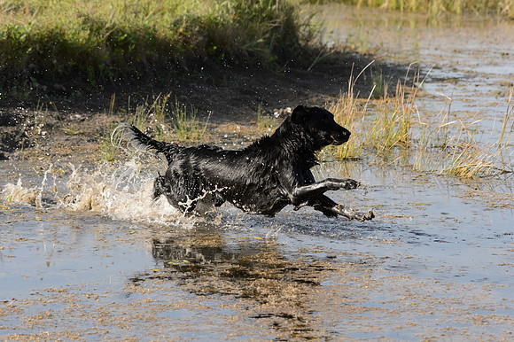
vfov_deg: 6.9
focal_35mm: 200
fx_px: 2854
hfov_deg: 10.3
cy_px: 171
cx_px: 257
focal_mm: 200
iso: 1250
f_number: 8
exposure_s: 1/1600
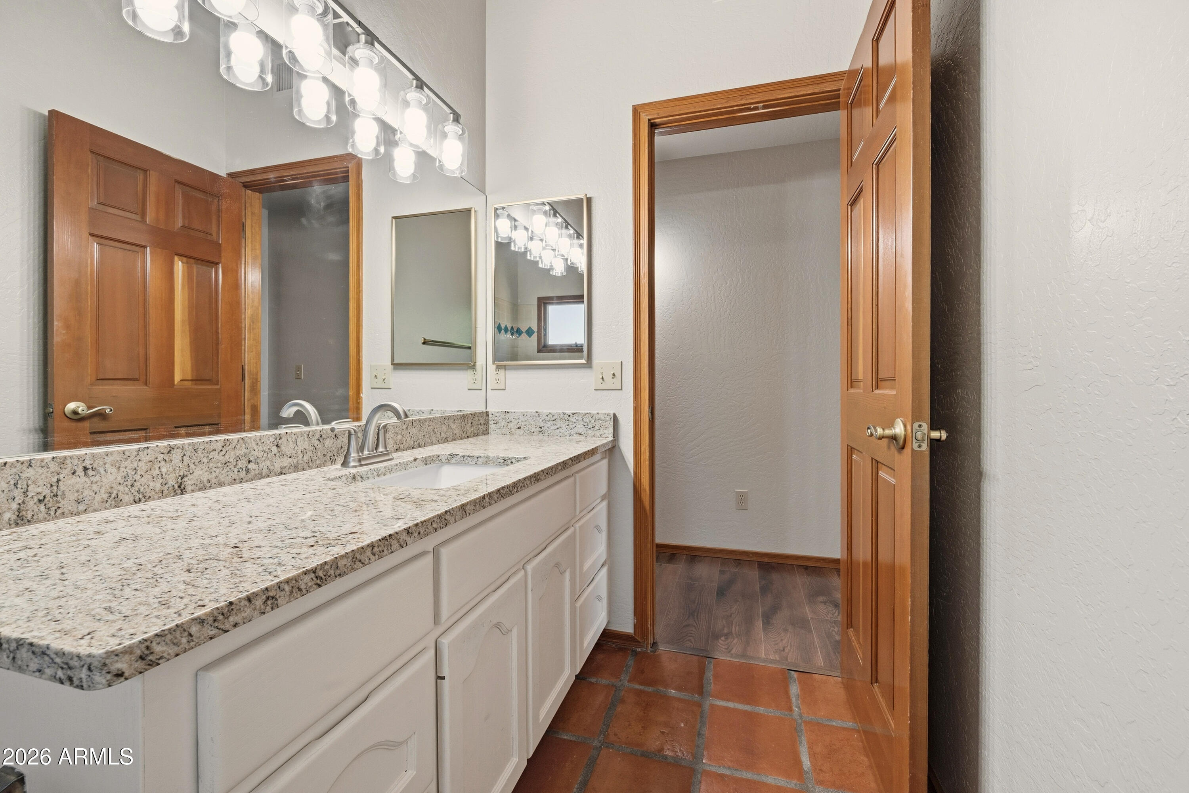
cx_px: 594
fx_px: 462
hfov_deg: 104.2
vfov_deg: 81.2
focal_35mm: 14
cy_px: 396
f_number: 9
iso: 250
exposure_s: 1/60
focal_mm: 14
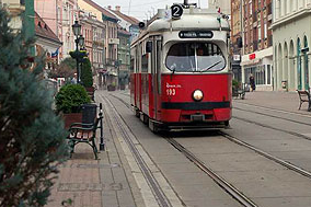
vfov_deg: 10.5
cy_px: 62
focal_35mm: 131
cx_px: 195
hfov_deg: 15.7
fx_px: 1129
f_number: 5.6
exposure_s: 1/500
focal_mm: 55
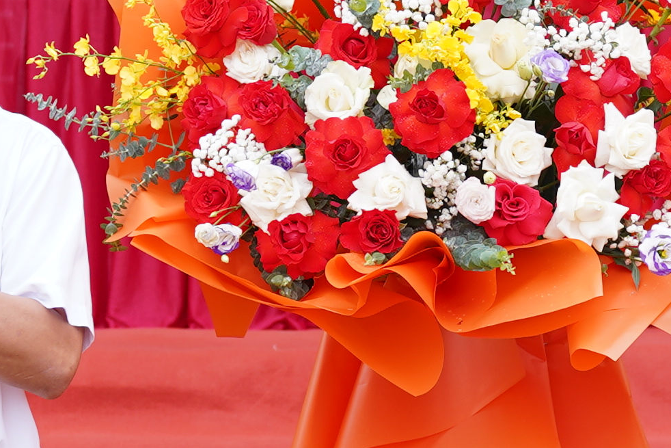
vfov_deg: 6.2
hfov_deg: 9.3
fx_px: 4124
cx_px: 505
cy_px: 274
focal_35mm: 221
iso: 100
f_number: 3.2
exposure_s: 1/160
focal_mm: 36.2
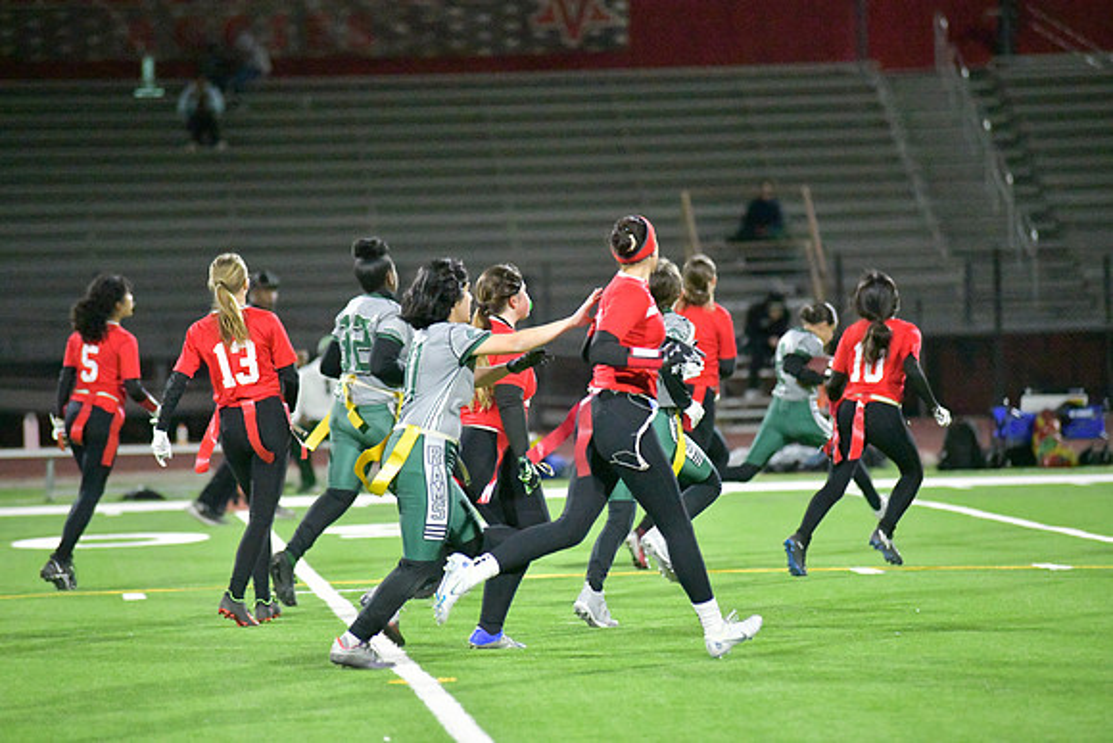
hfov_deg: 10.3
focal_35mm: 200
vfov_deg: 6.9
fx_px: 6184
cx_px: 556
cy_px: 372
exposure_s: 1/2500
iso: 25600
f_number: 3.2
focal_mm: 200
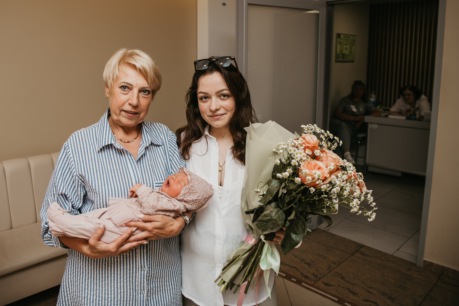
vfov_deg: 44.5
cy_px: 120
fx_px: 372
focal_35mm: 29
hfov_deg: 63.0
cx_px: 195
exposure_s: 1/160
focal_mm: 24
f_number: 4
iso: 100
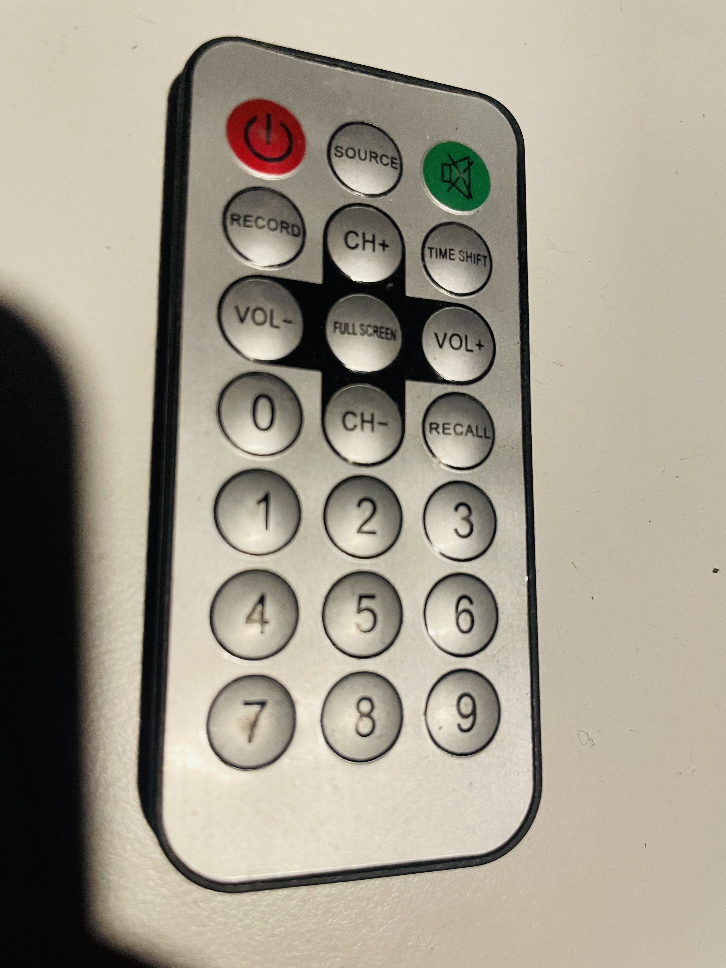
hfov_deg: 53.1
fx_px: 727
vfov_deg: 67.3
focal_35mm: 26
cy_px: 484
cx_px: 363
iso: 250
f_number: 1.6
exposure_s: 1/50
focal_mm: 4.2
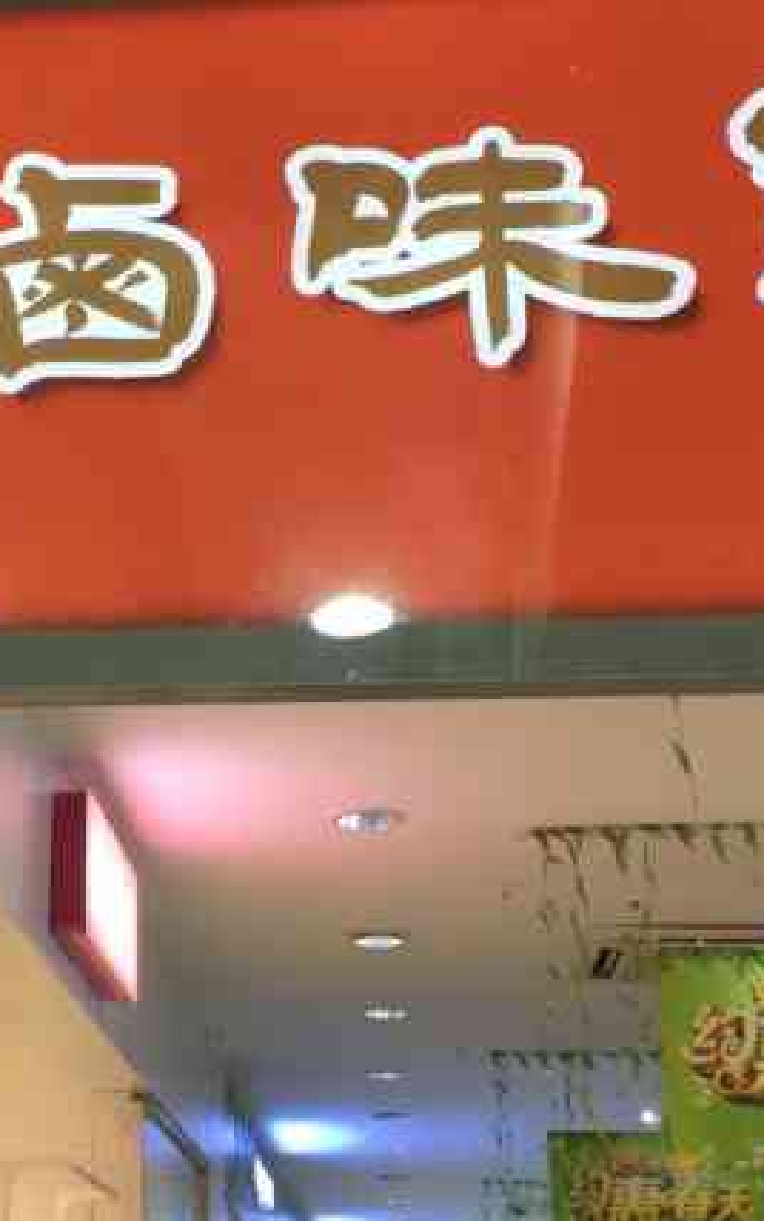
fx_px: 2229
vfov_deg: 30.6
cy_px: 689
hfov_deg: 19.2
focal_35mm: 67
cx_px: 108
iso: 40
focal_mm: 4.15
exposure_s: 1/33
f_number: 2.2
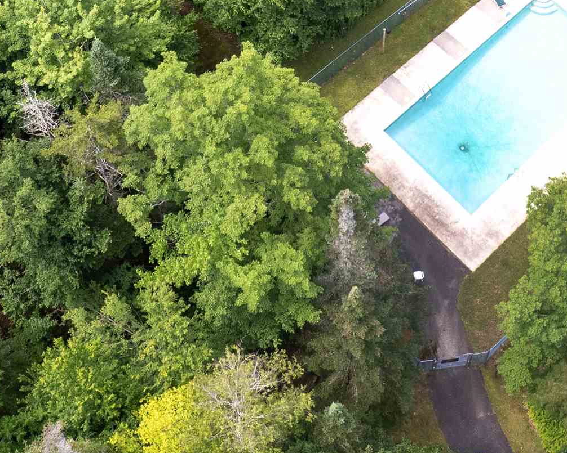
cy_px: -75
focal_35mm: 63
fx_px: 1057
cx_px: 347
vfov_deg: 22.5
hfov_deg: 29.9
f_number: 2.8
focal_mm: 8.38
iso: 130
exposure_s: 1/60
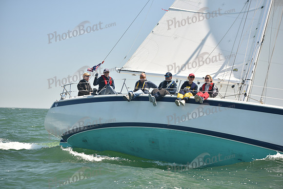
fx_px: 786
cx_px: 142
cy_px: 94
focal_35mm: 100
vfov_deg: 13.7
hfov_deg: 20.4
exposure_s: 1/800
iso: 250
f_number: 3.5
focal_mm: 100
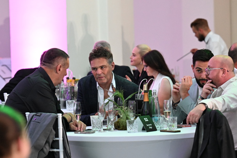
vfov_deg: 6.3
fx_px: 1428
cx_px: 118
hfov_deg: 9.5
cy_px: 79
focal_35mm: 217
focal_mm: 145
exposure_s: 1/160
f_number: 3.5
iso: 5000
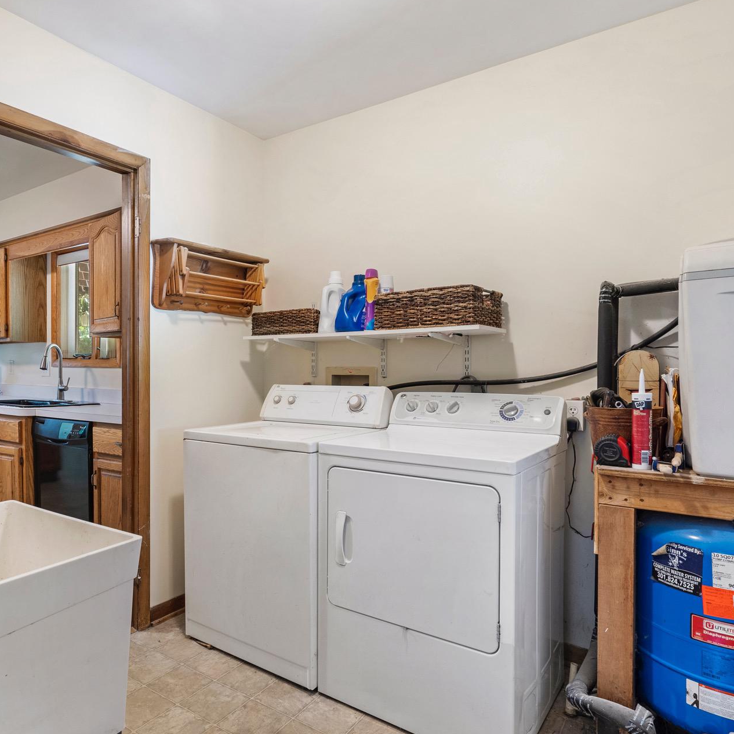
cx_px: 295
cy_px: 379
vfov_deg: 69.6
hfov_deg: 68.9
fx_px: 528
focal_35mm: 22
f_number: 8
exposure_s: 1/60
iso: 640
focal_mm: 16
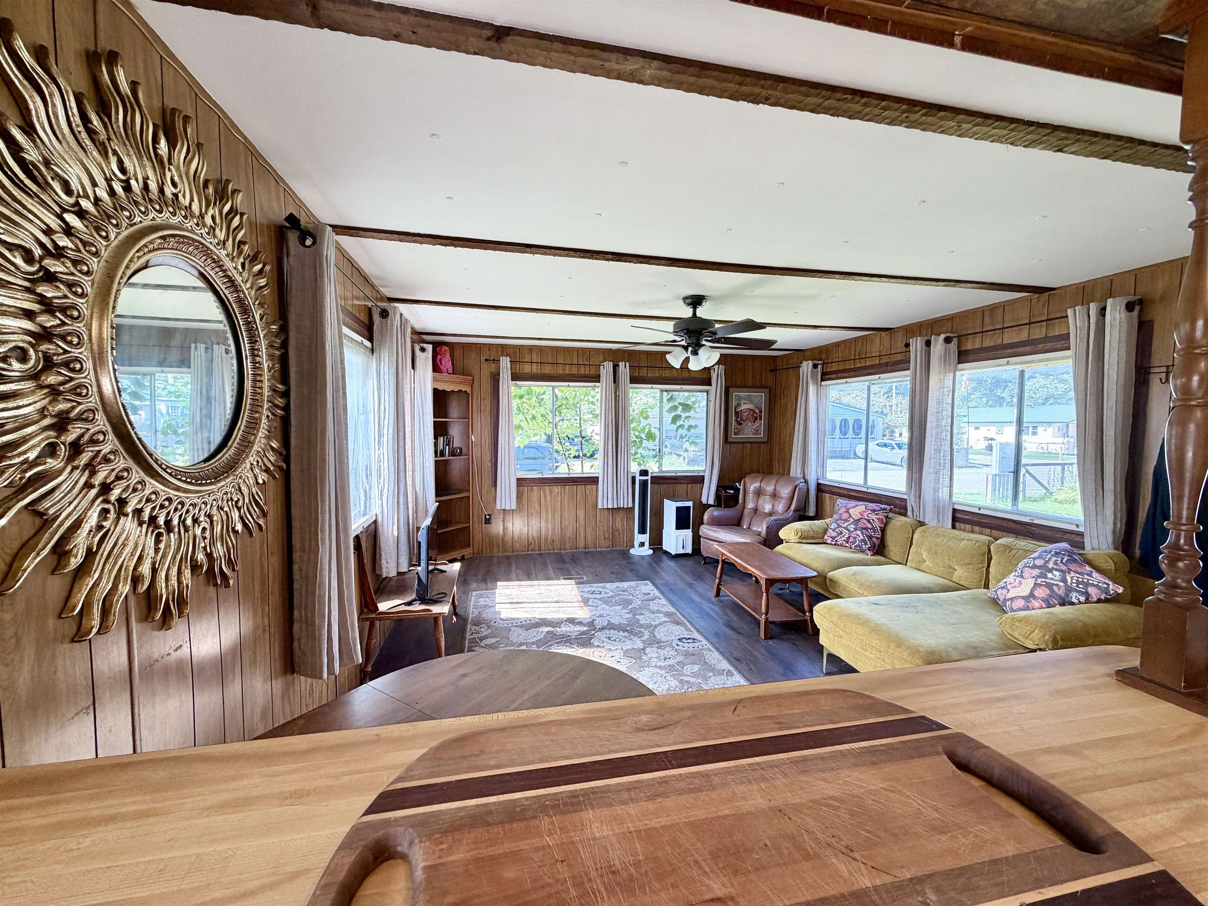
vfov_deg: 85.7
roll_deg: +0.1
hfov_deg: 102.1
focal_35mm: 14
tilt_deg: -2.5
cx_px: 604
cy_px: 453
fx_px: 489
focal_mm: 2.22
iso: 100
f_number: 2.2
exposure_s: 1/120
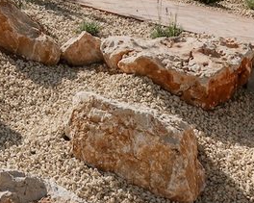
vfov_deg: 15.7
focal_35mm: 94
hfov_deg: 19.6
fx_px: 705
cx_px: -20
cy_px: -50
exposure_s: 1/250
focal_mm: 16.5
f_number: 8
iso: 64
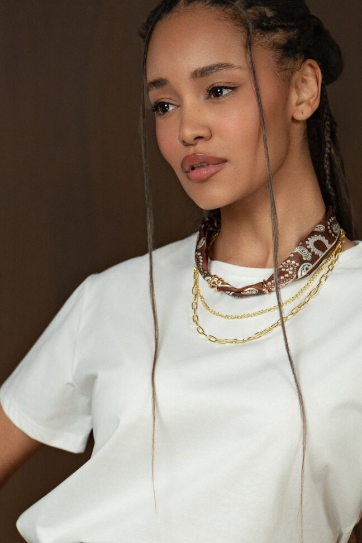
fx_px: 2624
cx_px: 179
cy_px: 455
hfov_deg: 7.9
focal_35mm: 174
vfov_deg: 11.8
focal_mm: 94
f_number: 2.8
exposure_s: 1/400
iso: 250
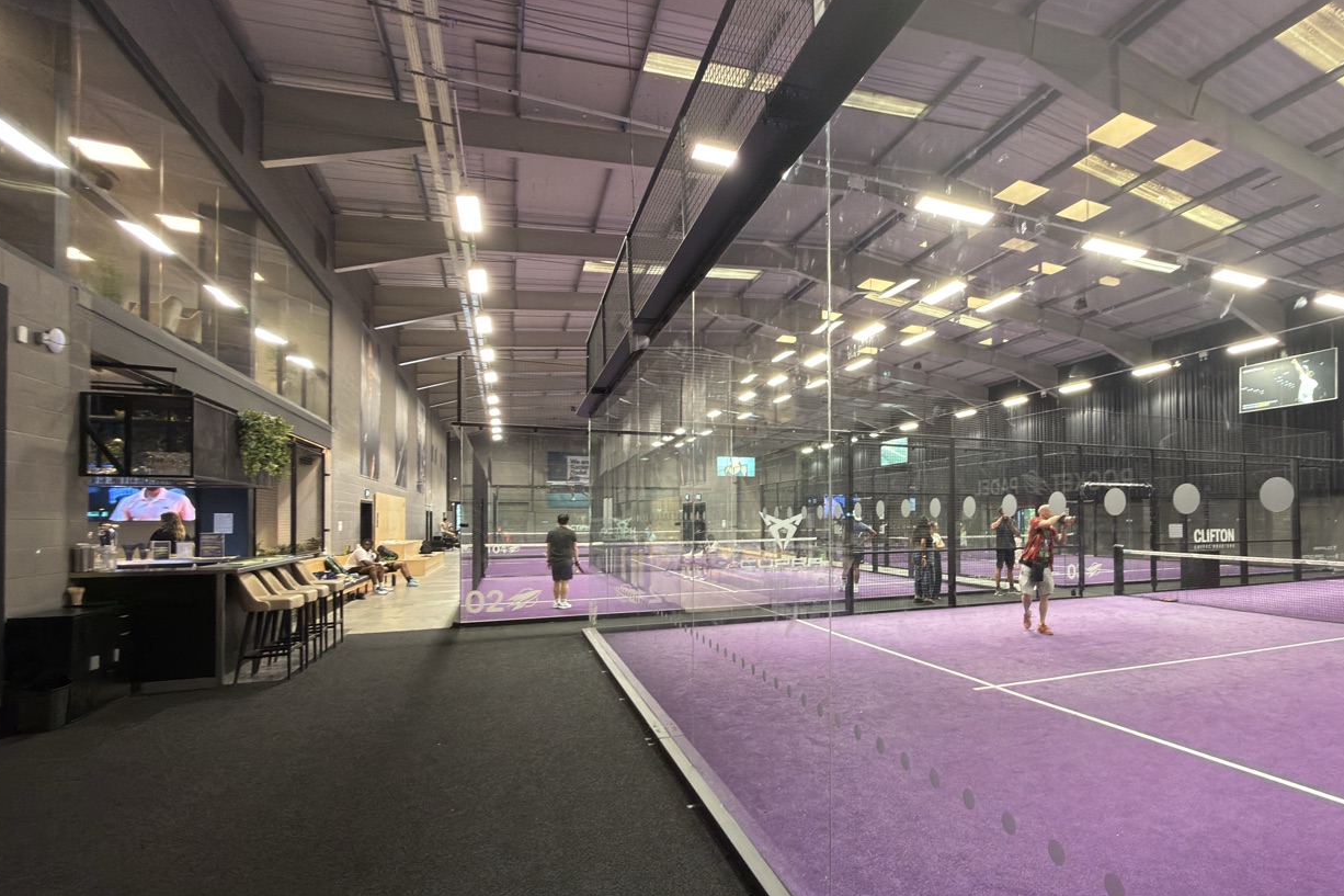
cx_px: 861
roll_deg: -0.1
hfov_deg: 84.8
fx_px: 709
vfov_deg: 64.2
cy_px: 511
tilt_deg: +1.1
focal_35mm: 19
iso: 125
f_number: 2.2
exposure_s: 1/30
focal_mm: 2.22
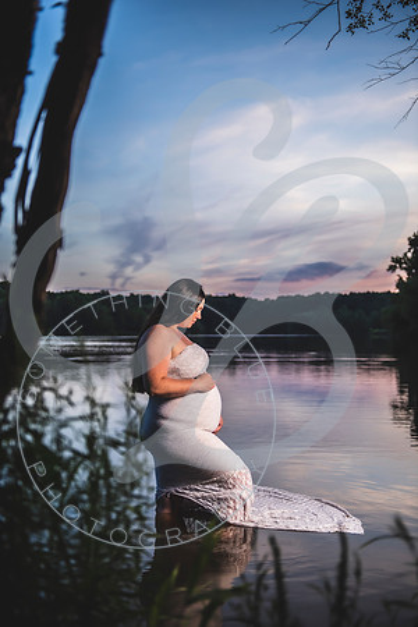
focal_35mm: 45
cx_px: 209
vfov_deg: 43.6
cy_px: 314
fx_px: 784
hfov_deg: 29.9
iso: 200
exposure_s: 1/400
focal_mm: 45
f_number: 2.8
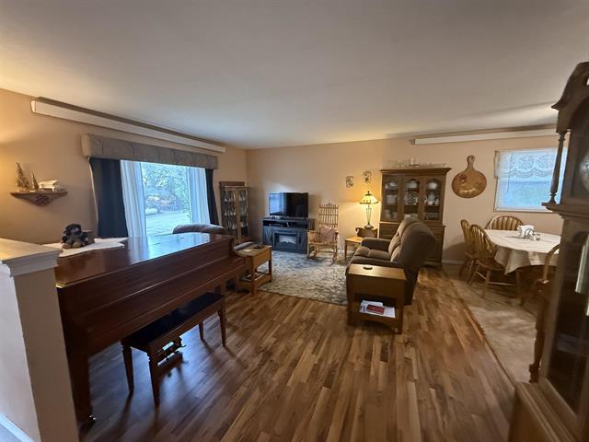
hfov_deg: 102.1
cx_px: 294
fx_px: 238
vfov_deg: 85.7
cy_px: 221
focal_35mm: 14
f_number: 2.2
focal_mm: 2.22
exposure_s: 1/60
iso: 800
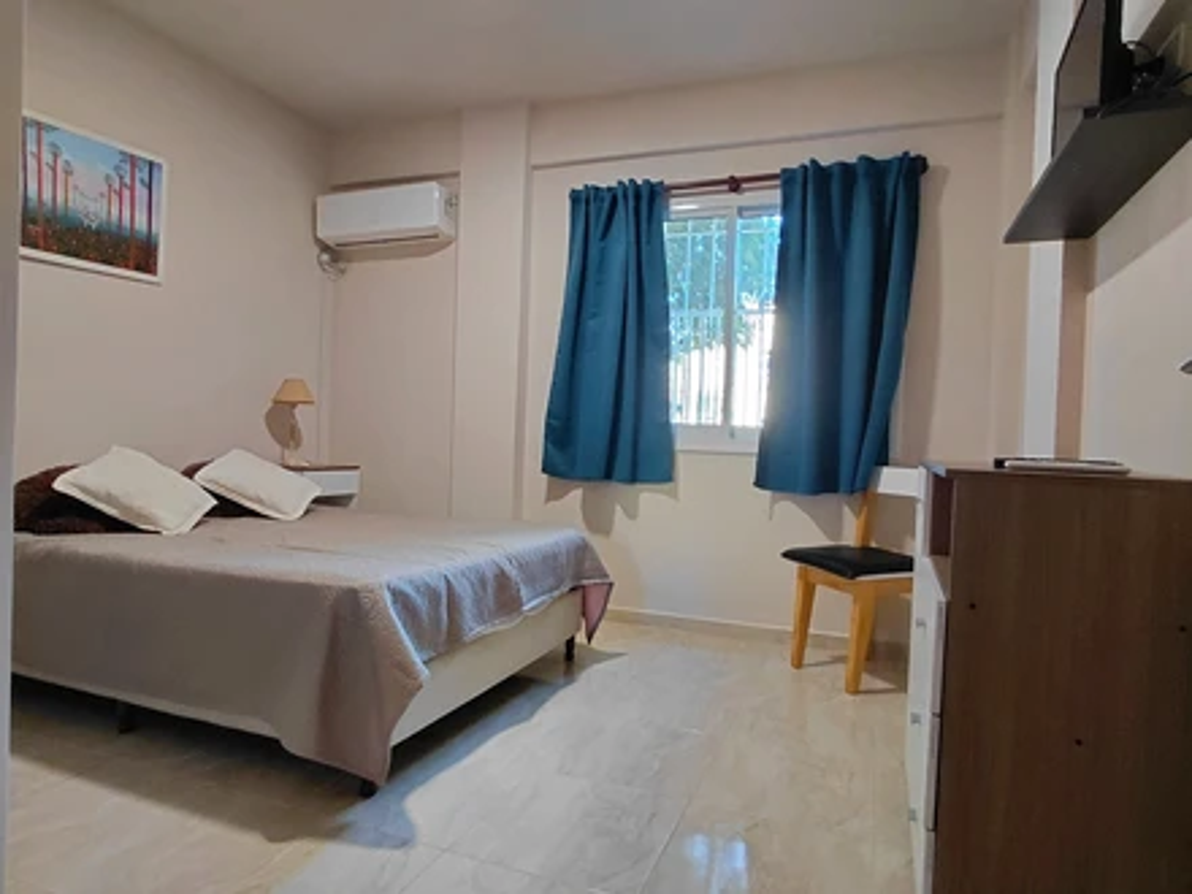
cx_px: 596
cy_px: 447
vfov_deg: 78.1
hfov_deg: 94.5
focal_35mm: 16
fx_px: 551
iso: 160
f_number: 2.2
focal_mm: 1.64
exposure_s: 1/60.2
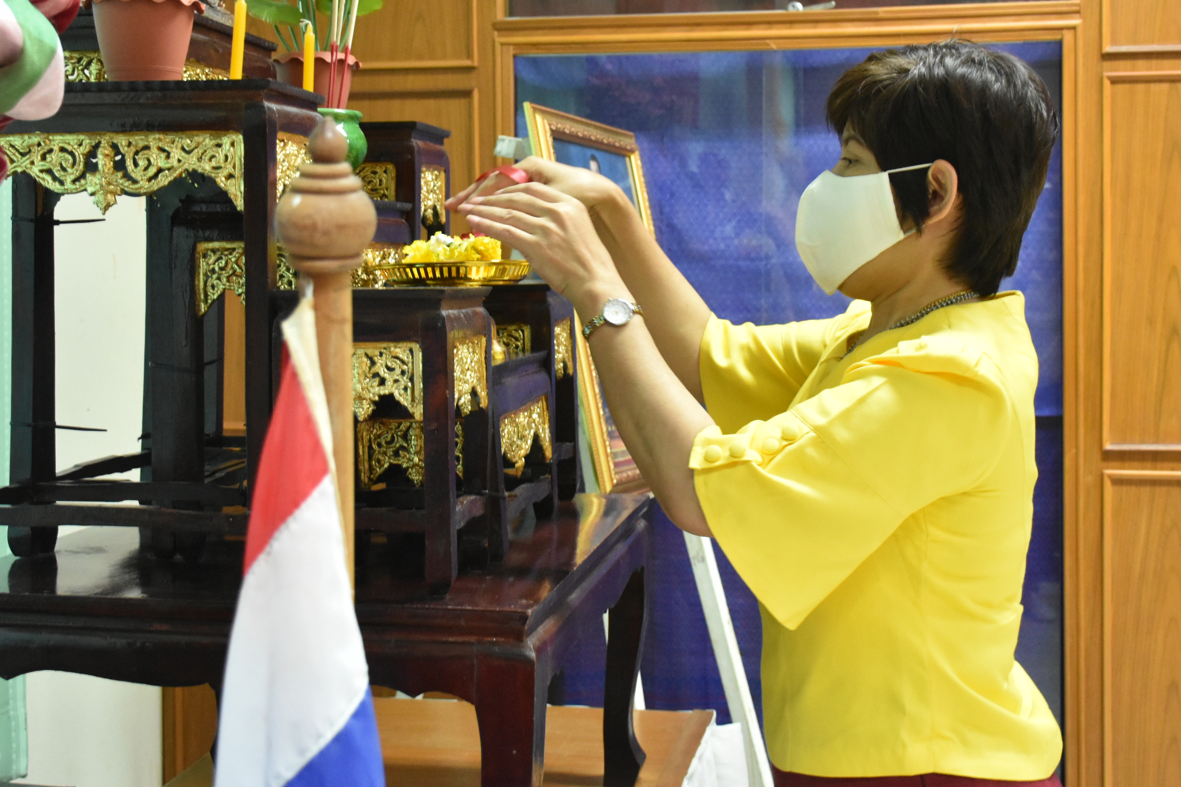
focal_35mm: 52
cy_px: 274
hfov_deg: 38.2
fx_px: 1706
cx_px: 598
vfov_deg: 25.9
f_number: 5
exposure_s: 1/100
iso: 3200
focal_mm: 26
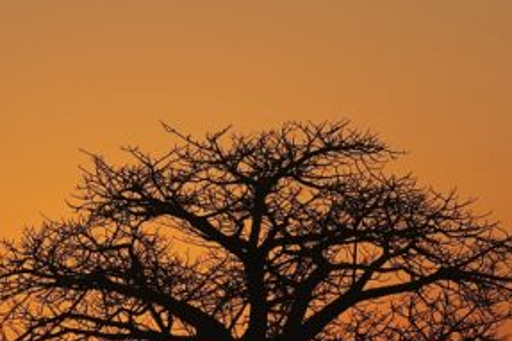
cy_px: 437
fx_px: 6538
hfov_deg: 4.5
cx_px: 200
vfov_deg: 3.0
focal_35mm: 460
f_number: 8
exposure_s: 1/1600
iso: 400
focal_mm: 176
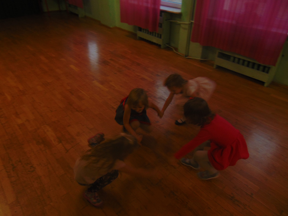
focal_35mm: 25
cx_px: 144
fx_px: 208
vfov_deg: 54.9
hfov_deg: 69.4
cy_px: 108
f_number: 3
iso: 80
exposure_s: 1/30
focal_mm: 4.5
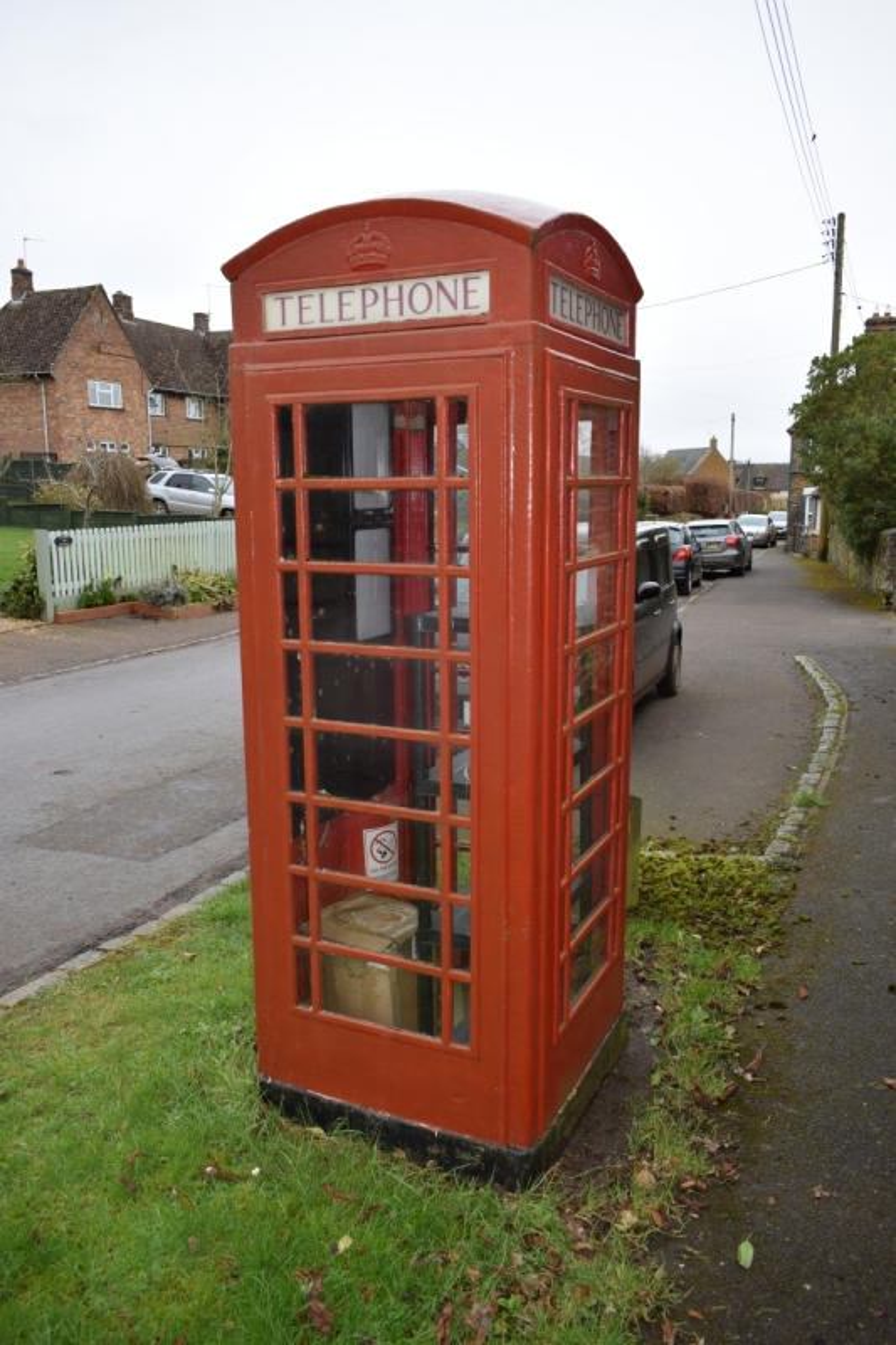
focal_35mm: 27
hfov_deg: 47.9
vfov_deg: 67.4
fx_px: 1008
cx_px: 448
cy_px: 672
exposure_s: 1/125
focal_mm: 18
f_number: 5.6
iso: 100
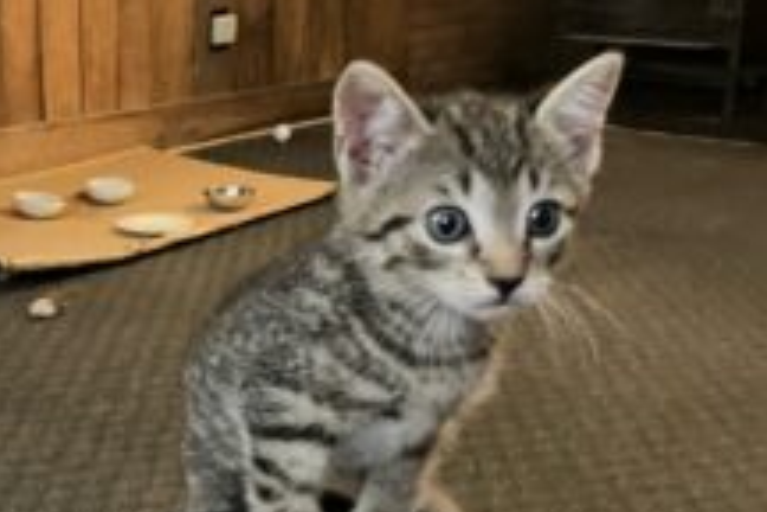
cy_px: 388
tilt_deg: -19.1
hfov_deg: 35.9
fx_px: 1150
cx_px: 181
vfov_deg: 24.8
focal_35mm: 54
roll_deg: -1.8
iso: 640
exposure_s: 1/20
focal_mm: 3.99
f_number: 1.8
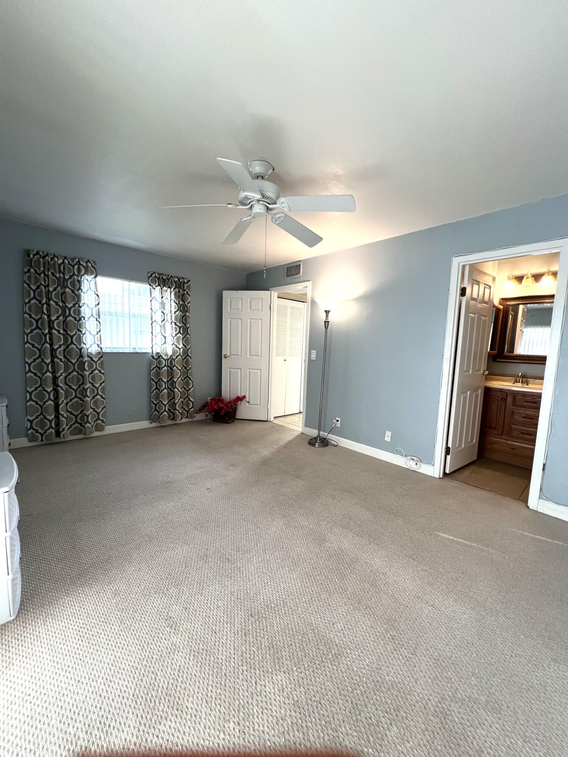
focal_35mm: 13
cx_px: 284
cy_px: 378
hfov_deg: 89.9
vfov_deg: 106.2
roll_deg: -1.4
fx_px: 284
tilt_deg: -5.0
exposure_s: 1/120
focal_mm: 1.57
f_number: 1.8
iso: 200
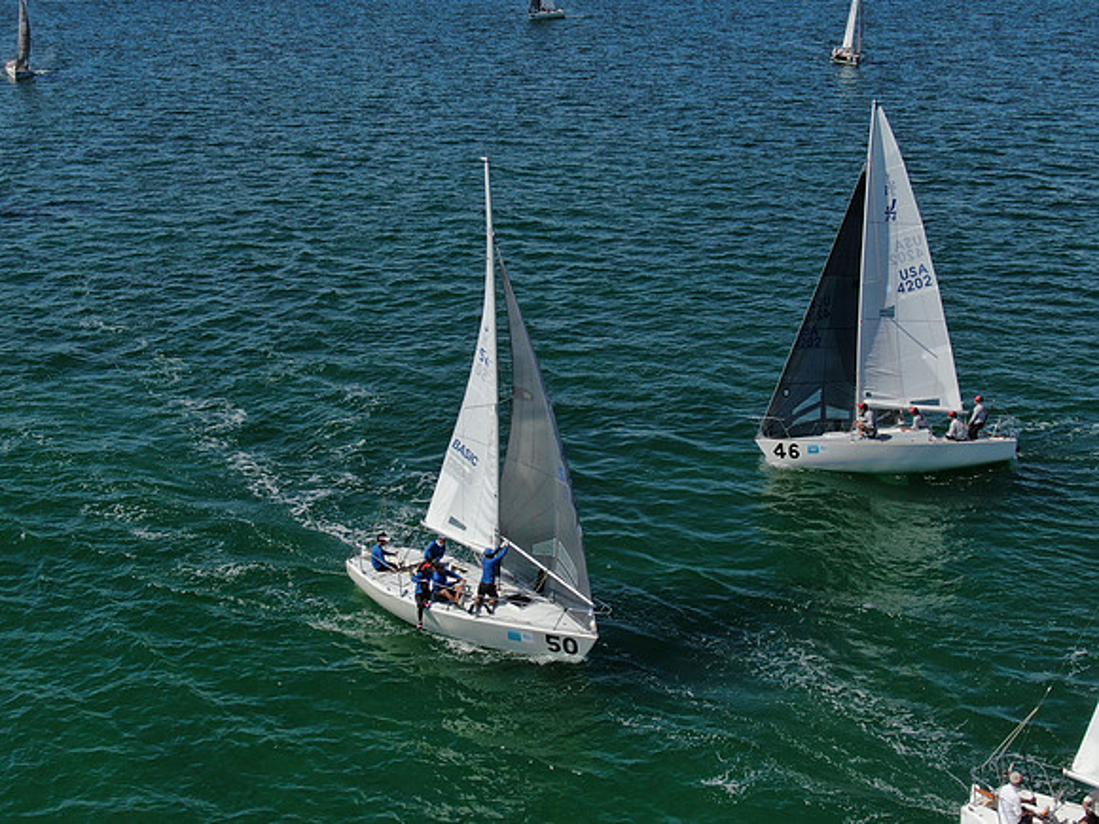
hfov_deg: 40.4
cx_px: 550
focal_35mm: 47
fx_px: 1492
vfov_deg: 30.9
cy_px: 412
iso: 100
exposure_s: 1/1250
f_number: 3.8
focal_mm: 8.42
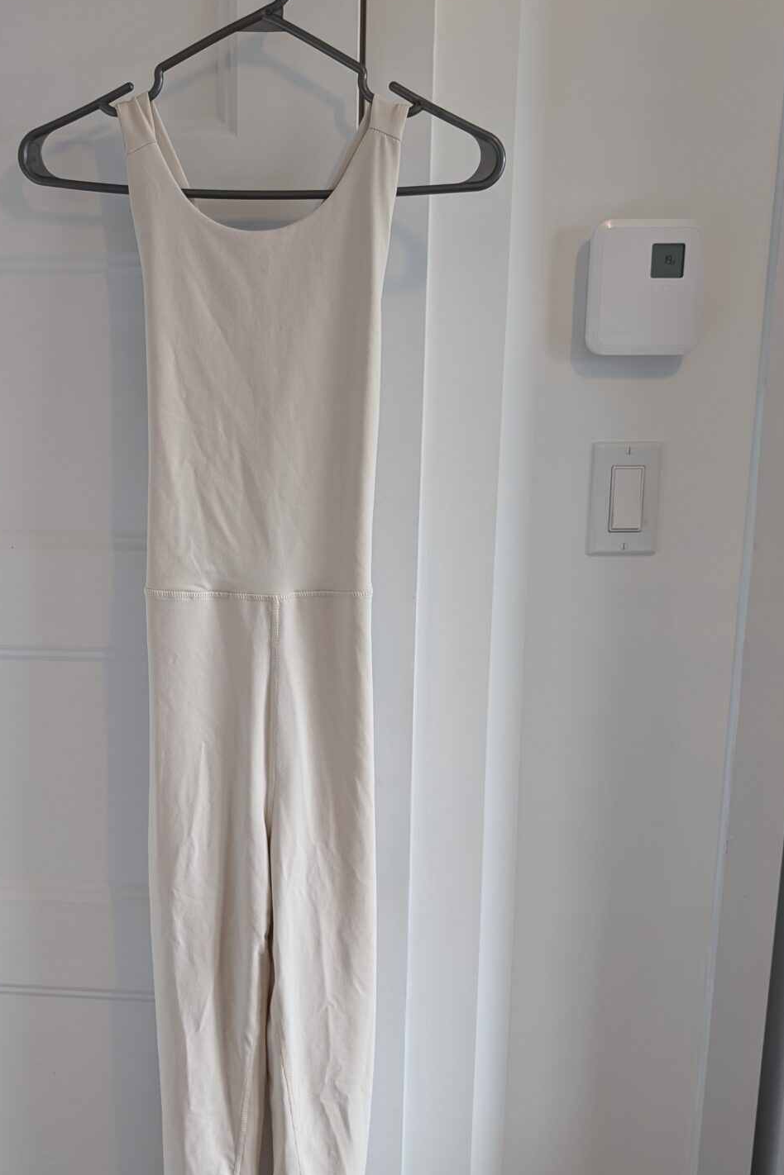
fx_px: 1176
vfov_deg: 53.0
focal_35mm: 36
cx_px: 243
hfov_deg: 36.4
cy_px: 662
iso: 31
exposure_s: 1/30
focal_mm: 6.9
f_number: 1.68
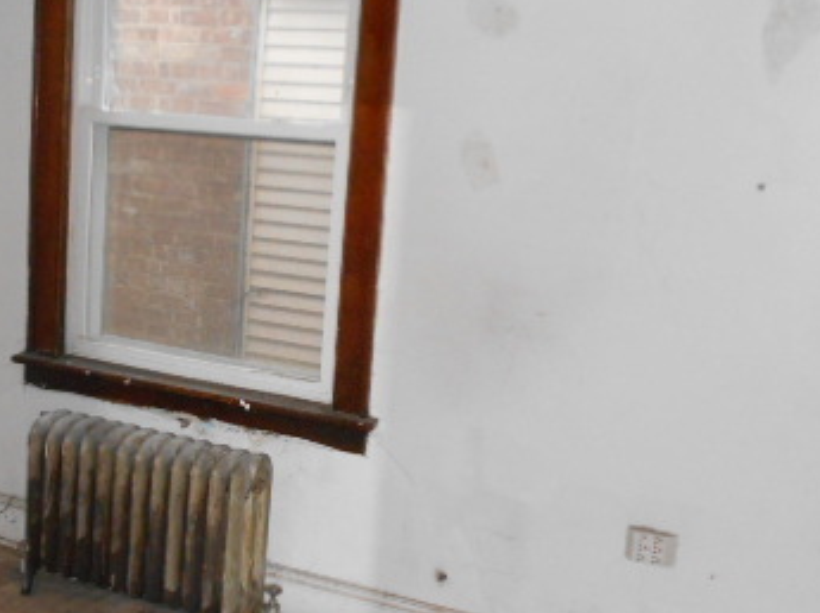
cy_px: 366
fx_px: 1231
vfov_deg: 27.9
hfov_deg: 36.5
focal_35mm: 52
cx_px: 283
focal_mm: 5.1
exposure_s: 1/25
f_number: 3.4
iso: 400
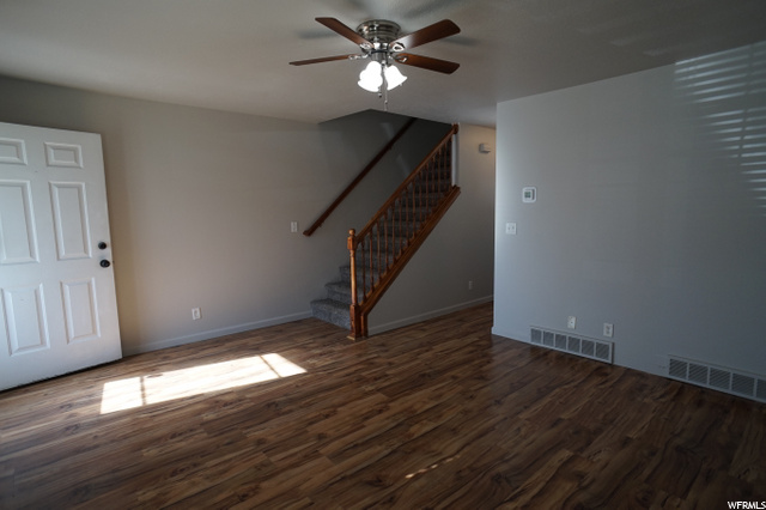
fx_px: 510
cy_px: 255
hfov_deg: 73.8
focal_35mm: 24
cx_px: 383
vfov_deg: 53.1
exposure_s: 1/160
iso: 320
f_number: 4
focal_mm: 16
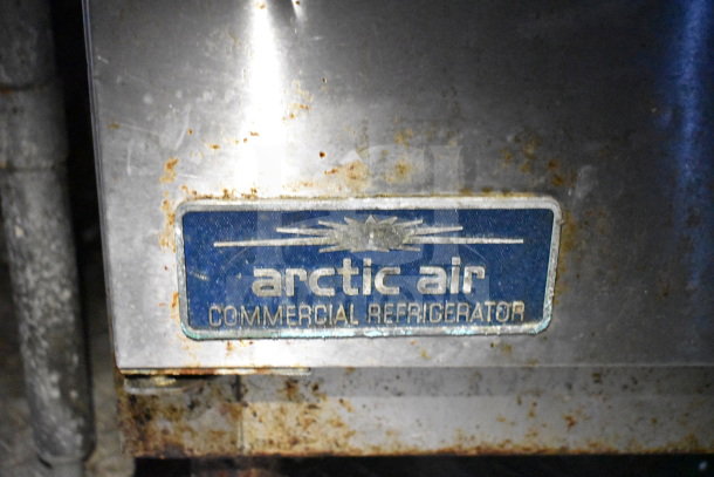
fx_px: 952
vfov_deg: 28.1
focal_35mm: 48
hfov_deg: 41.1
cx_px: 357
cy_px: 238
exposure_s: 1/50
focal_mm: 32
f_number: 4.5
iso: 12800
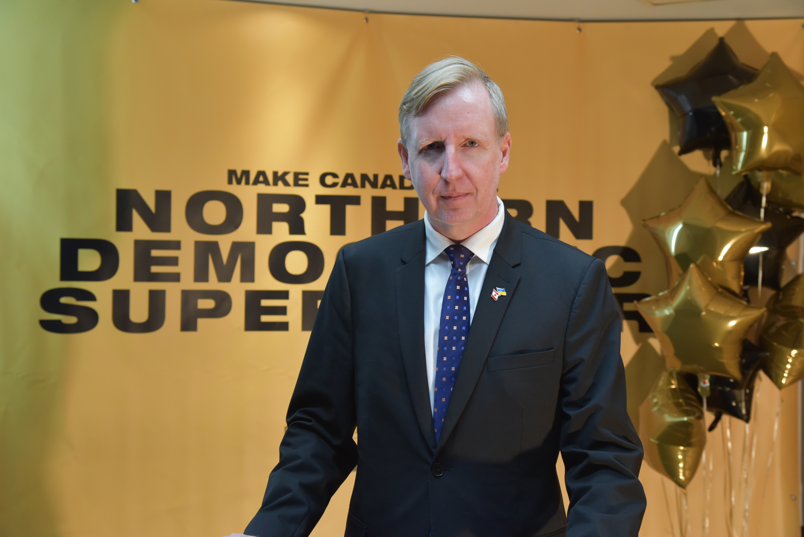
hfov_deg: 38.2
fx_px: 1162
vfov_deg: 26.0
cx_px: 402
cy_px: 268
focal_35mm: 52
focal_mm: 52
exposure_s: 1/125
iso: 2500
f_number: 5.6
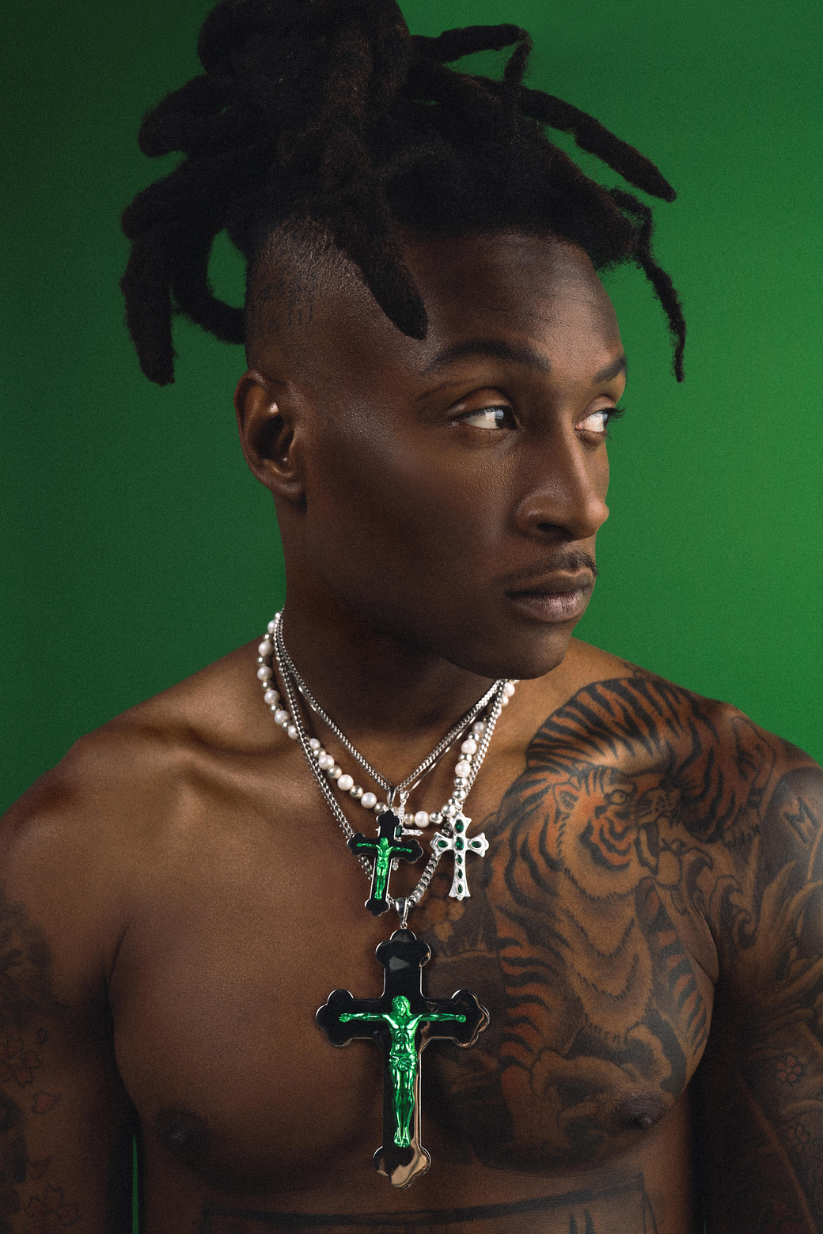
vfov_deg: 51.9
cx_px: 412
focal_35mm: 37
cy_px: 617
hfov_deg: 35.9
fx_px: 1269
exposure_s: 1/160
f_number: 8
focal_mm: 37
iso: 200
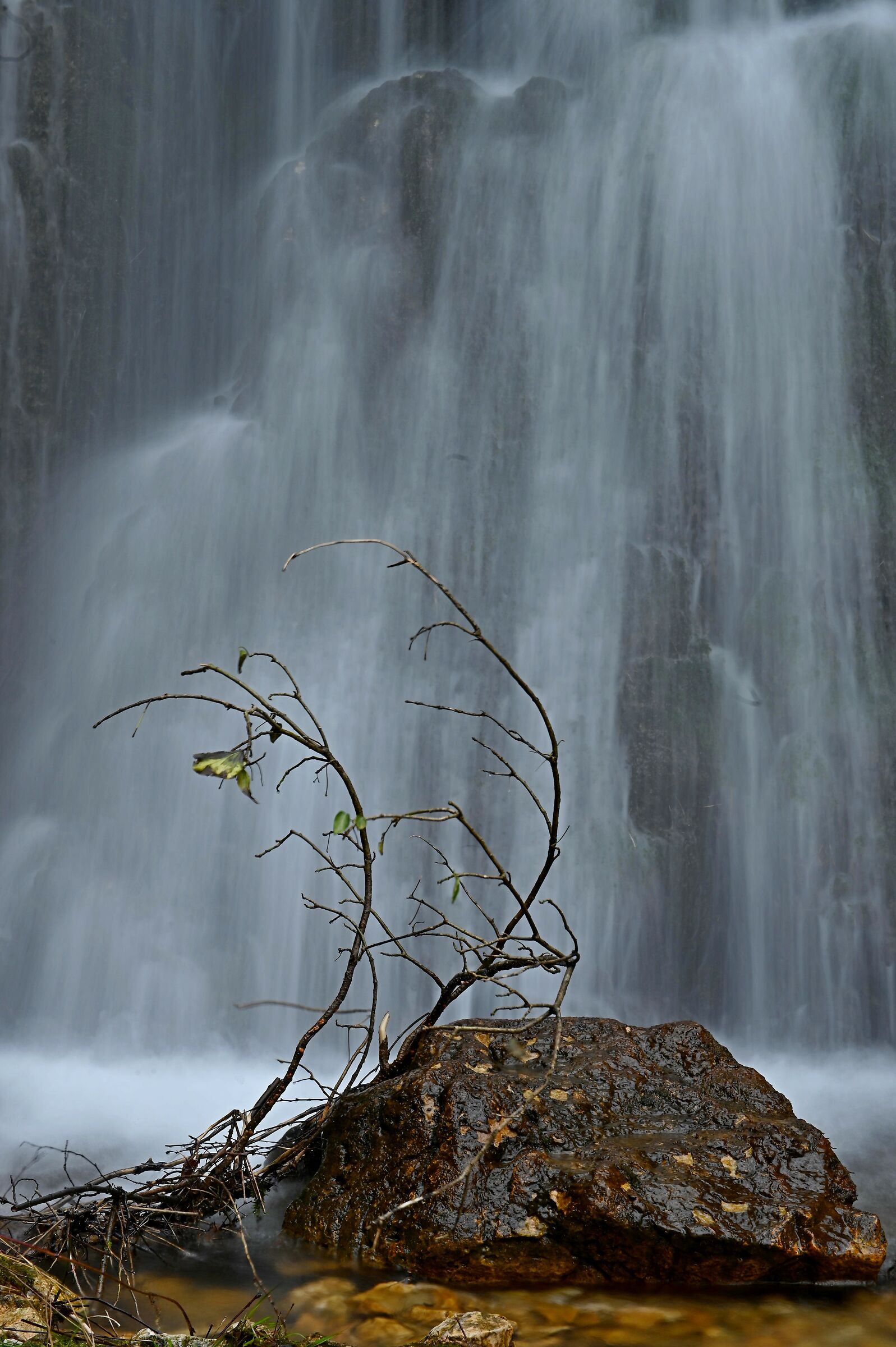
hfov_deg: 10.1
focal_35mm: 135
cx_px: 448
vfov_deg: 15.2
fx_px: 5046
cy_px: 674
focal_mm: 135
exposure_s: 1/1.6
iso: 100
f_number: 22
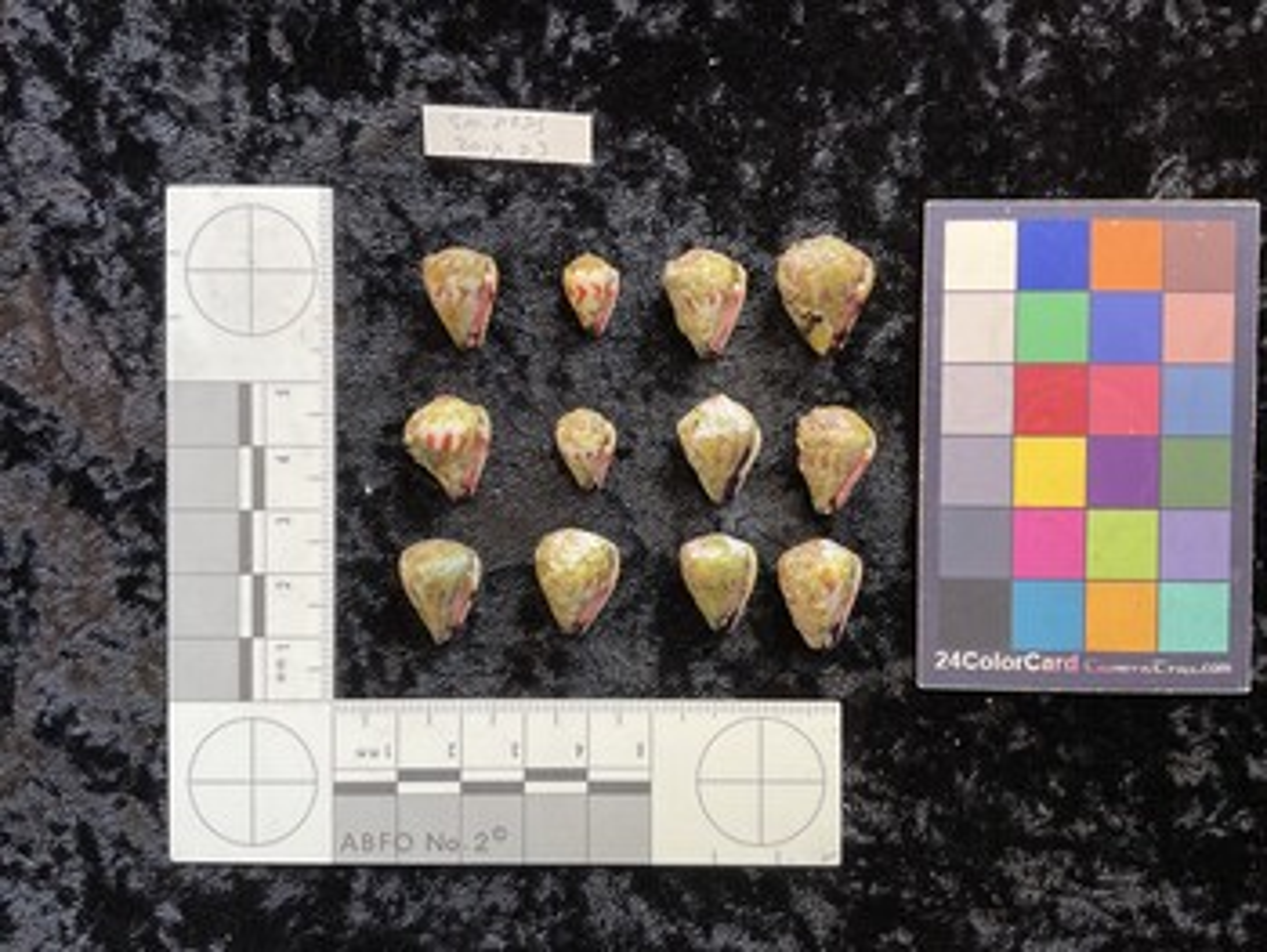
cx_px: 634
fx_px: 1062
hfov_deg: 61.6
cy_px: 476
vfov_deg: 48.3
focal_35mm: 29
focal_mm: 3
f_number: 1.8
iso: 50
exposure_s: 1/50
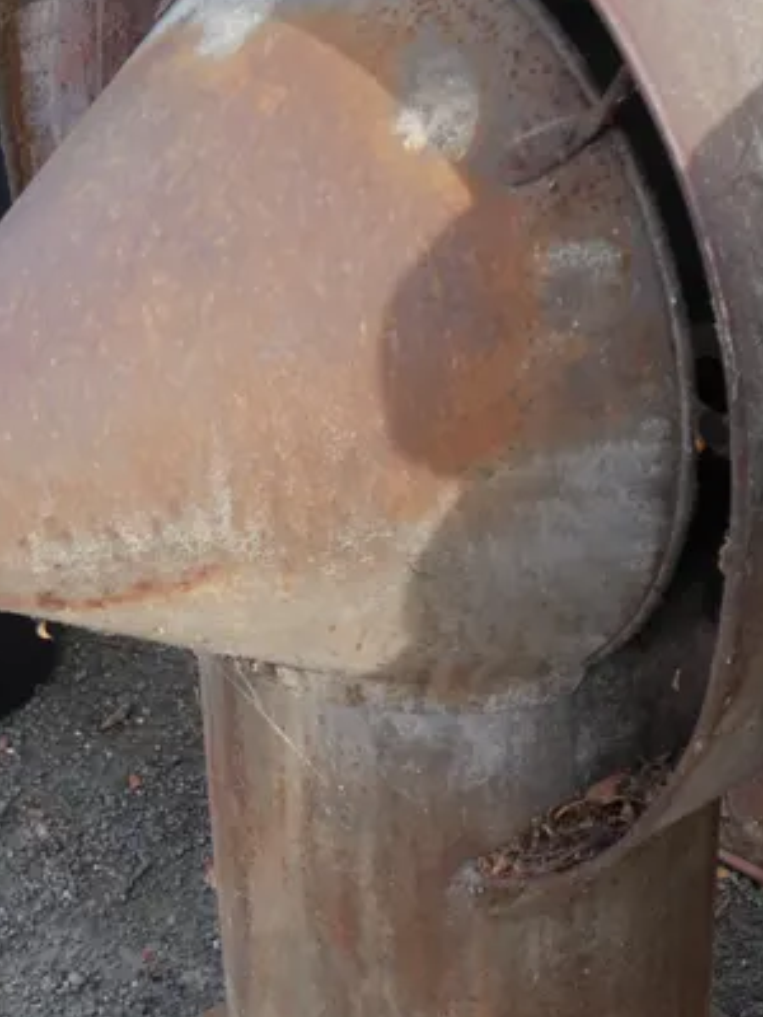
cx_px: 408
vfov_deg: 23.5
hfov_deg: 18.0
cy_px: 796
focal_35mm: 82
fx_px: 2410
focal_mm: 16
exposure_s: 1/160
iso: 200
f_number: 4.5
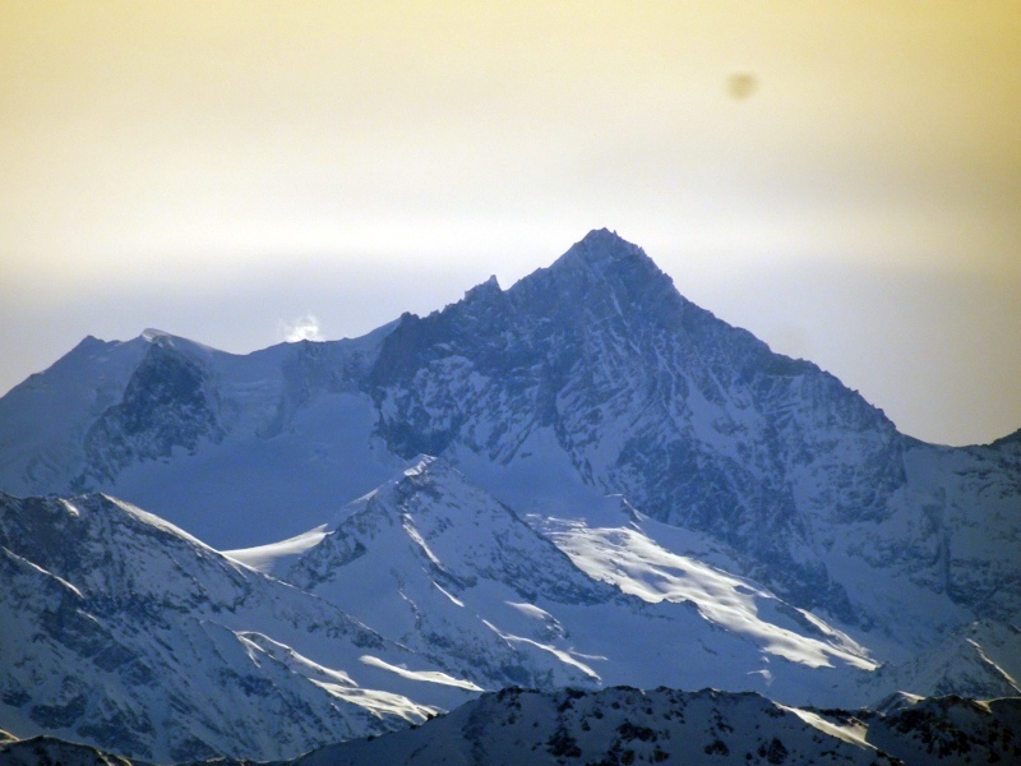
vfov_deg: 3.6
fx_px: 12181
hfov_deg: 4.8
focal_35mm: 413
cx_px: 510
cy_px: 383
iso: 80
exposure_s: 1/1250
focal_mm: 70.55
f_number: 6.3
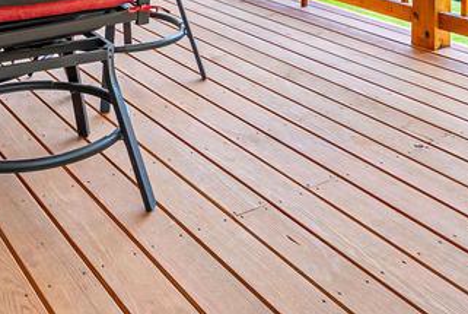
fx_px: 664
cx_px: 198
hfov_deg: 38.7
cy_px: -143
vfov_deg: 22.4
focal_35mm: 51
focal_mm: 16
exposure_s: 1/1000
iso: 1000
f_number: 5.6
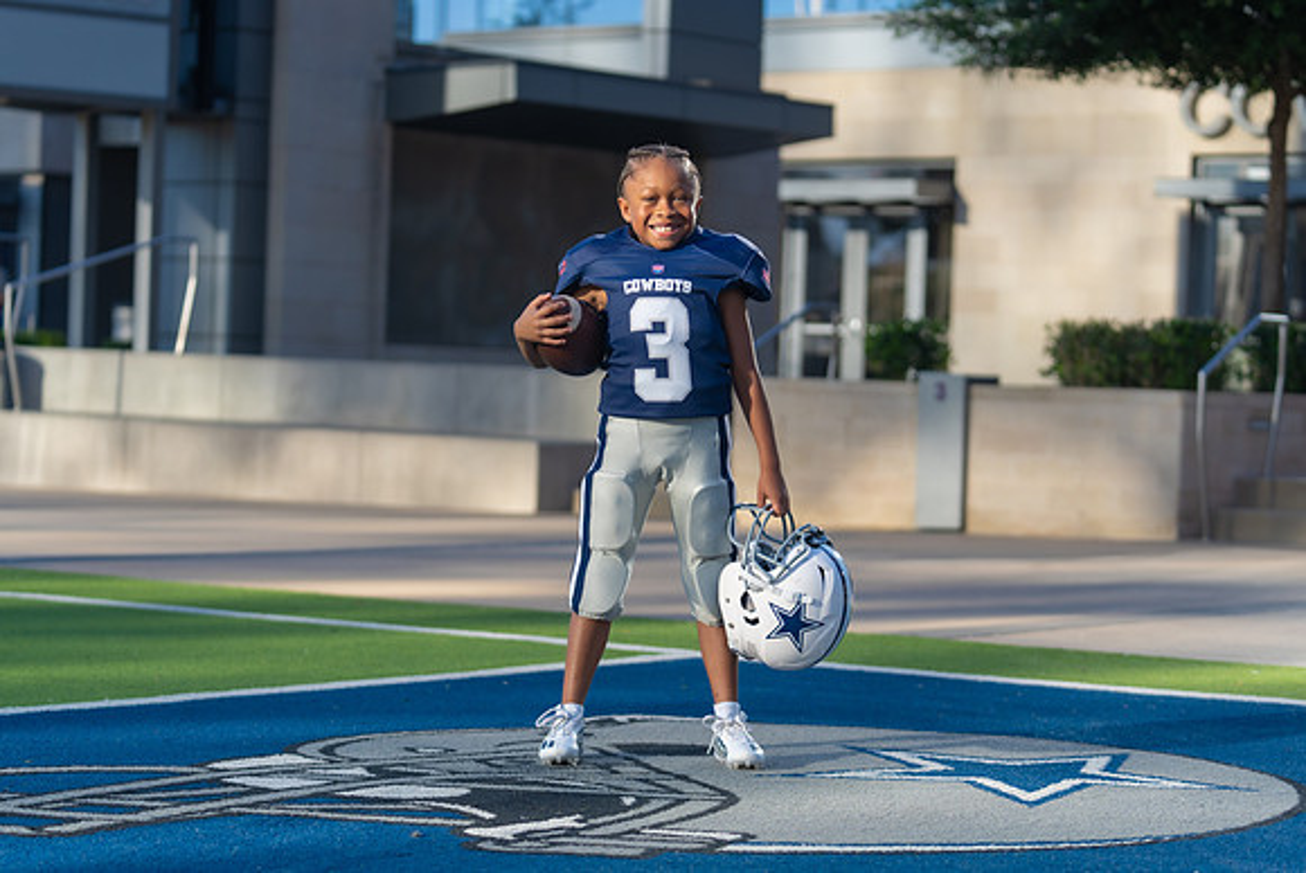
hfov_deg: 23.6
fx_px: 3121
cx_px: 663
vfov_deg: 15.9
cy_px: 448
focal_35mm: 86
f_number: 2.8
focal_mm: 78
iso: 100
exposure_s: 1/800
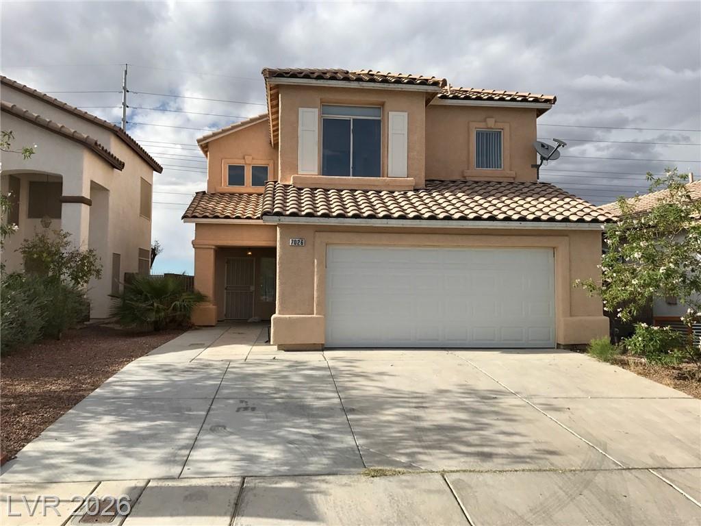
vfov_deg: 49.7
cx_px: 350
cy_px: 263
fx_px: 567
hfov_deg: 63.4
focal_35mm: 28
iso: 20
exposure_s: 1/2740
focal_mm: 3.99
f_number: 1.8
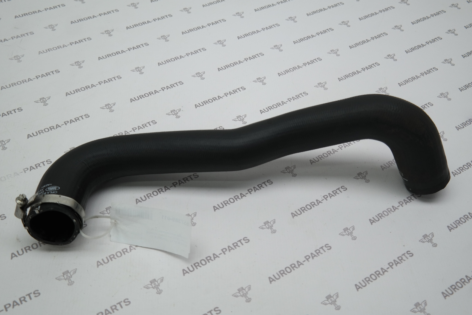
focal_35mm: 38
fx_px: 498
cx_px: 236
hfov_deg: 50.7
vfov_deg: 35.1
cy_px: 158
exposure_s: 1/100
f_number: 4
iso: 200
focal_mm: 25
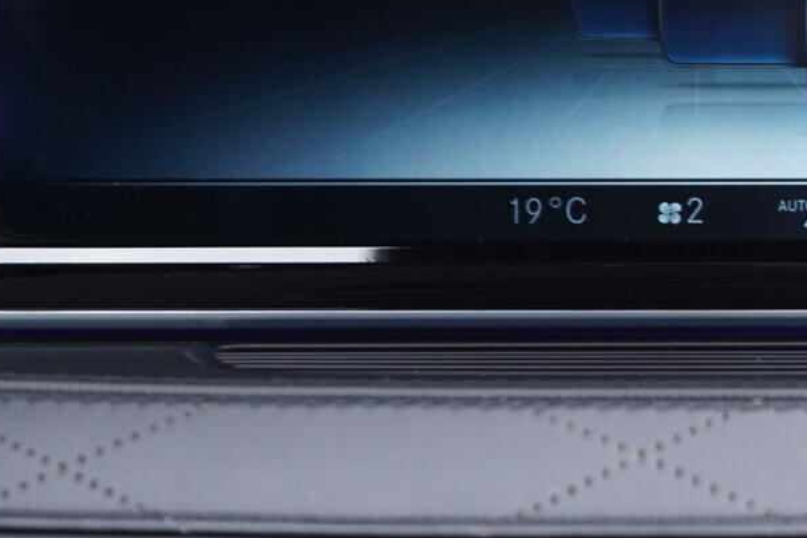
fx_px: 1928
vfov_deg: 15.7
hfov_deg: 23.2
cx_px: 689
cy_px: 74
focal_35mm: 86
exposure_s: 1/40
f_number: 2.8
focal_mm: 24
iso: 500
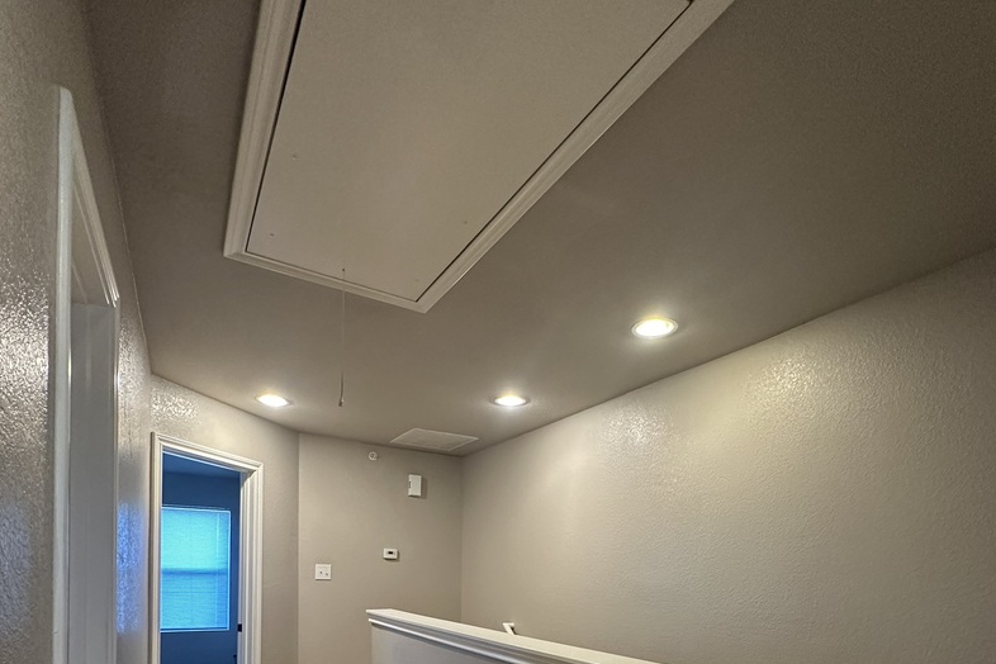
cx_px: 502
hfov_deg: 84.0
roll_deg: -2.0
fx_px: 553
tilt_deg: -0.4
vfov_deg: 54.9
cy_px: 582
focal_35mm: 20
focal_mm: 2.22
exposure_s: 1/60
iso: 320
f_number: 2.2
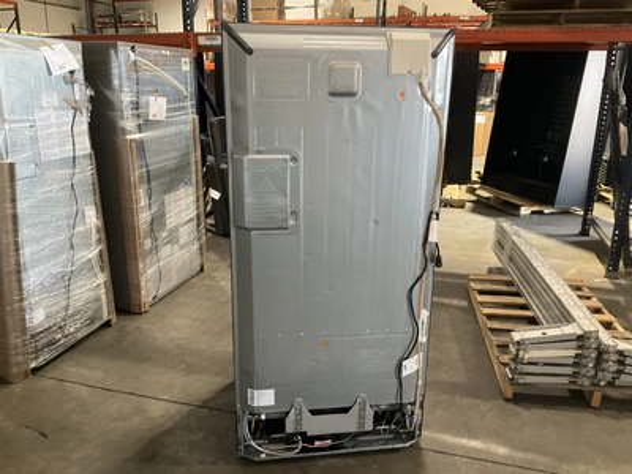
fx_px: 529
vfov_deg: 48.2
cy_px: 237
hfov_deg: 61.7
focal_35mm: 29
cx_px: 316
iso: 320
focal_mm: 3
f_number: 1.8
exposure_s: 1/49
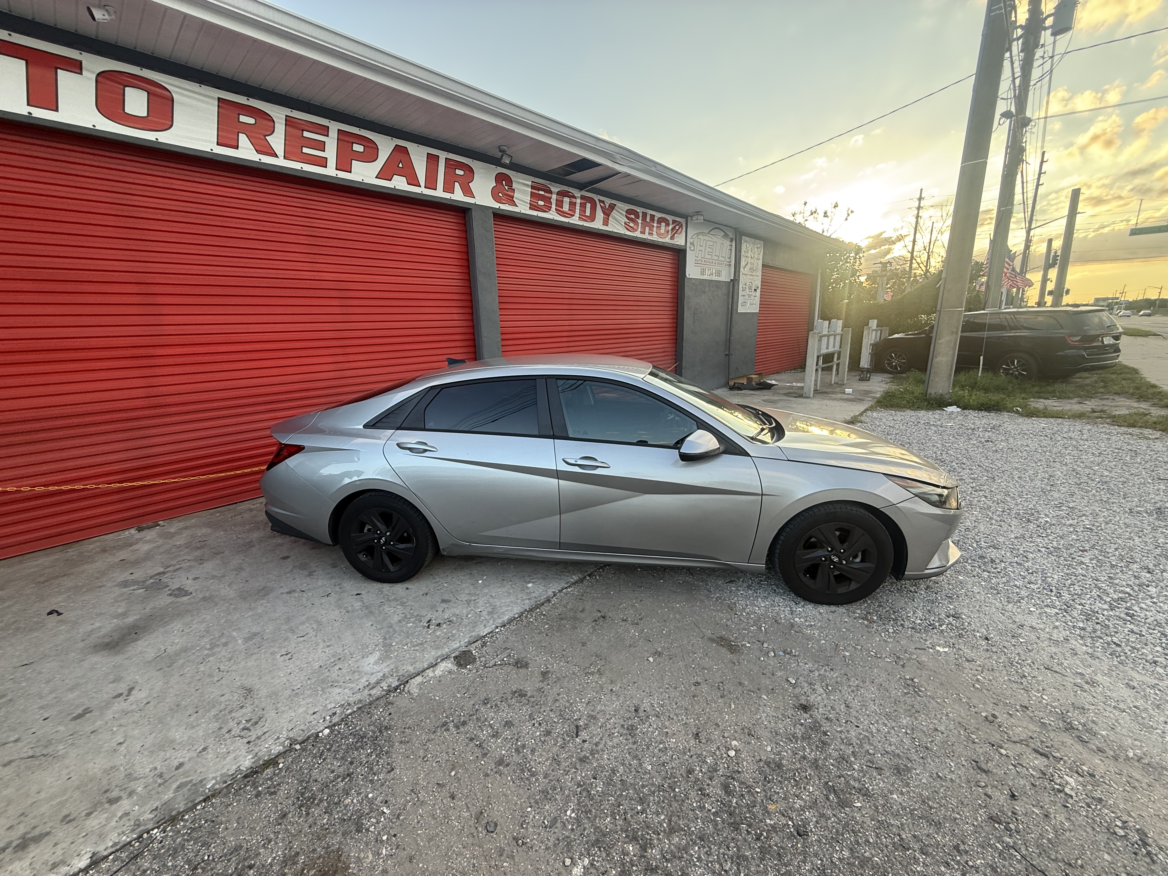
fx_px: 472
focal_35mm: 14
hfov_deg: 102.1
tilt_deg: -11.8
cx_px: 584
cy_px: 438
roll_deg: +1.2
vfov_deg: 85.7
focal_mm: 2.22
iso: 64
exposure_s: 1/183
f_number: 2.2
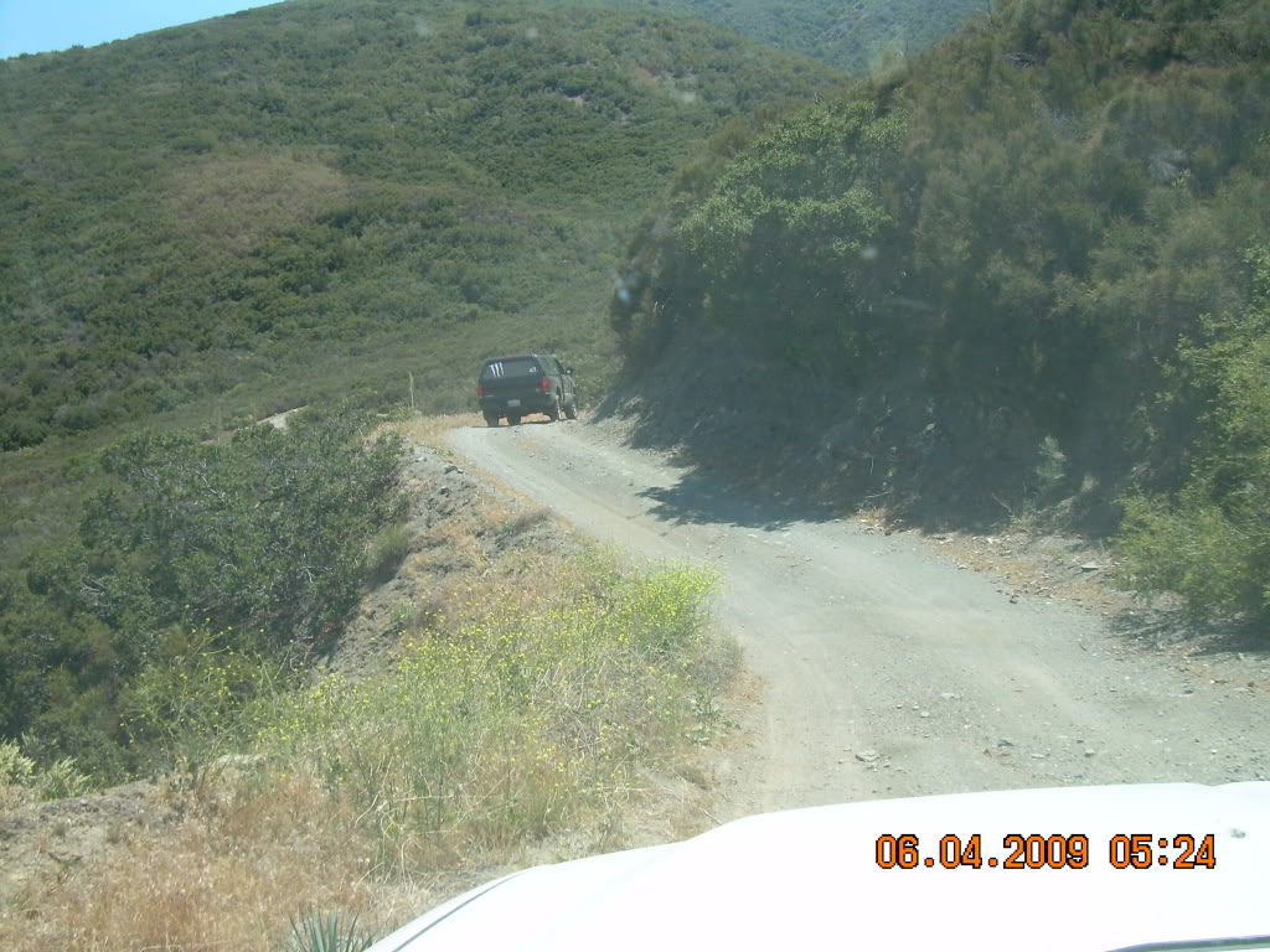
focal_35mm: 38
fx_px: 1394
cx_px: 635
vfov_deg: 37.7
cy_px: 476
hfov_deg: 49.0
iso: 50
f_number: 4.6
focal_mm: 6.3
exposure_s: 1/210
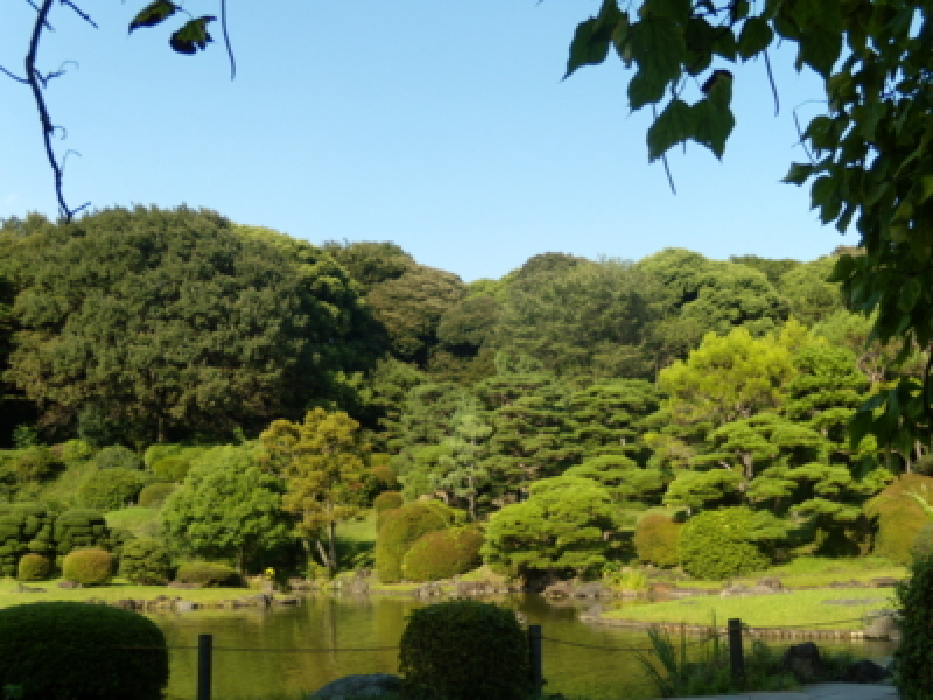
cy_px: 350
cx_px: 466
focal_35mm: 36
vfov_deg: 39.7
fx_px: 970
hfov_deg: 51.4
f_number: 3.6
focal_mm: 6.4
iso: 80
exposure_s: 1/320
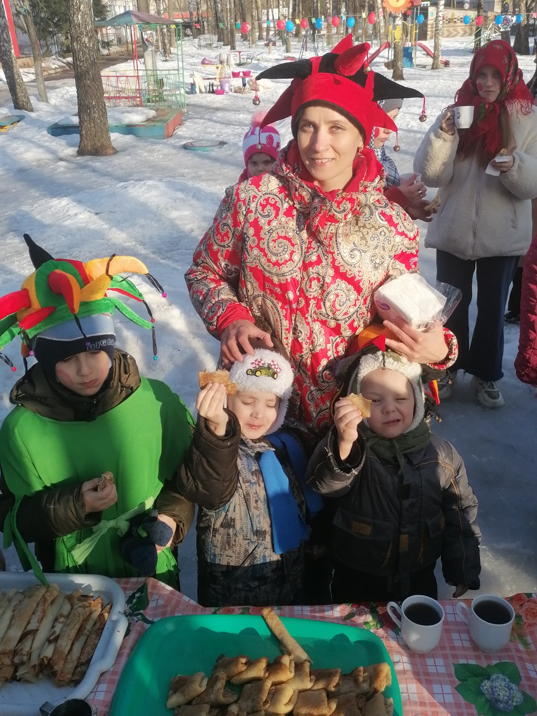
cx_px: 268
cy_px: 358
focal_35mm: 34
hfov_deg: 41.8
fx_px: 703
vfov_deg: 53.9
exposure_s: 1/770
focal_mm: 4.75
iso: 50
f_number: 1.8
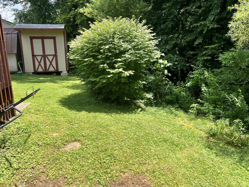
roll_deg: +0.0
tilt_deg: -11.8
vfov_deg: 53.1
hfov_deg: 67.3
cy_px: 94
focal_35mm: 26
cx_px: 124
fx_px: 187
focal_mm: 5.7
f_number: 1.5
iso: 50
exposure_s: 1/1431
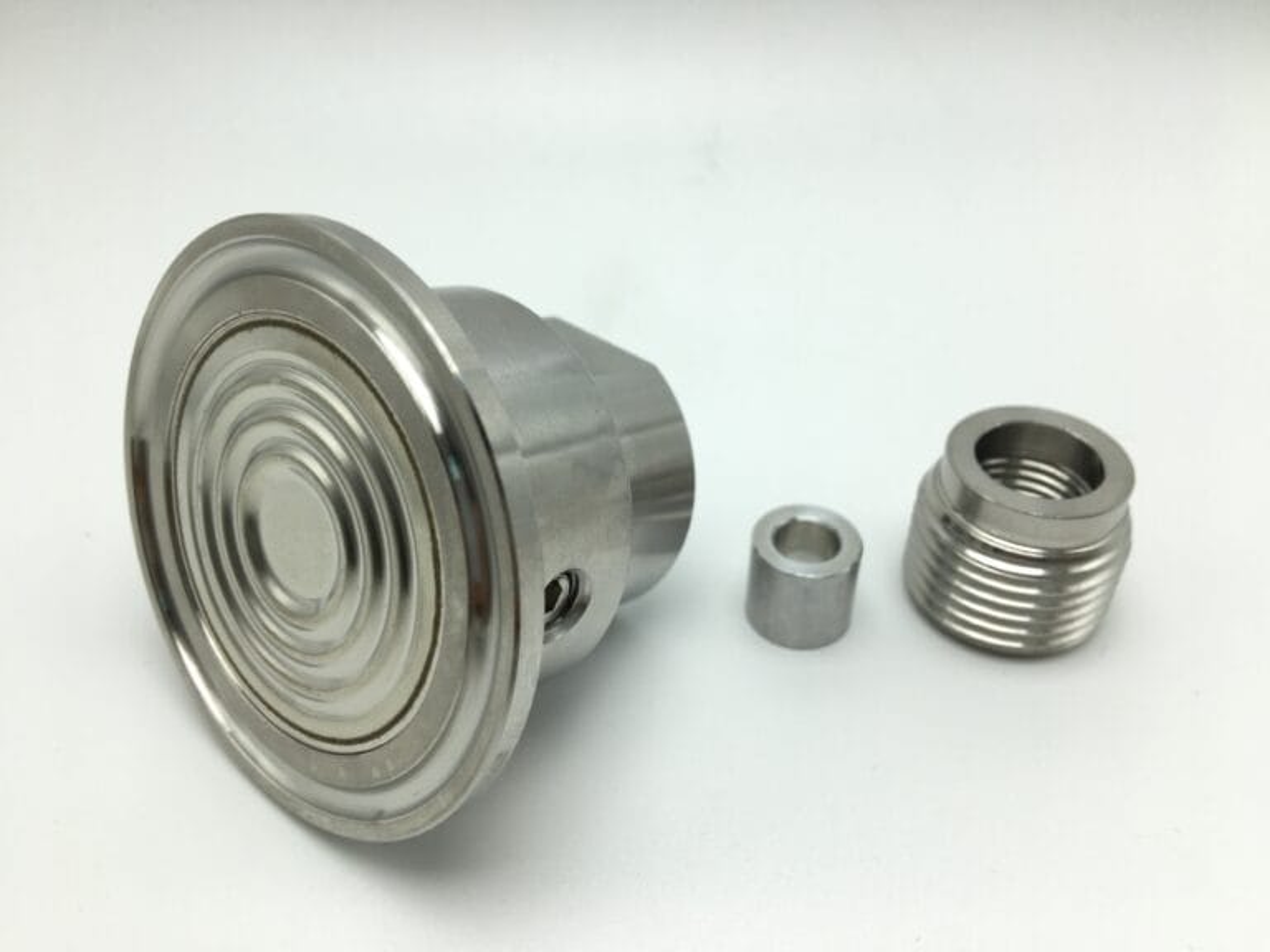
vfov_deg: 48.2
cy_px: 476
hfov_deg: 61.7
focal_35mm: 29
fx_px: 1064
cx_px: 635
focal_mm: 4.15
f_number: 2.2
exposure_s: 1/146
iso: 25
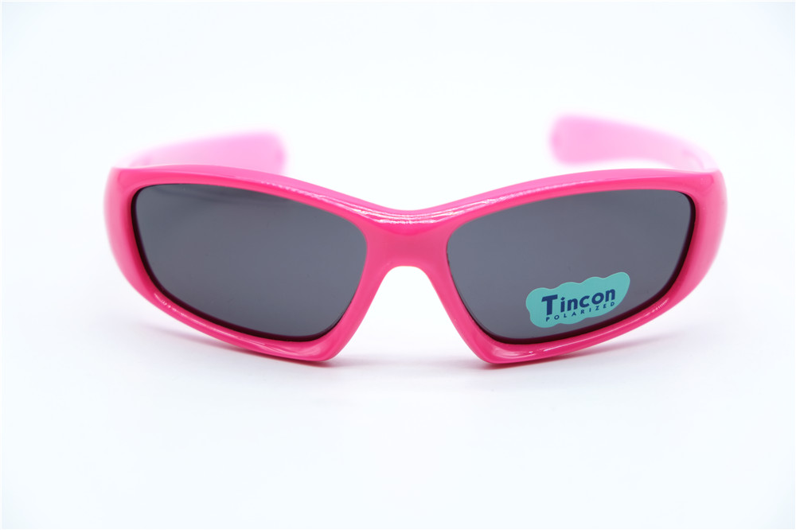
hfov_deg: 24.5
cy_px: 265
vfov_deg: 16.4
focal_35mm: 83
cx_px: 398
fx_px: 1835
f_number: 4.5
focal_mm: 55
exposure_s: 1/210
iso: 160
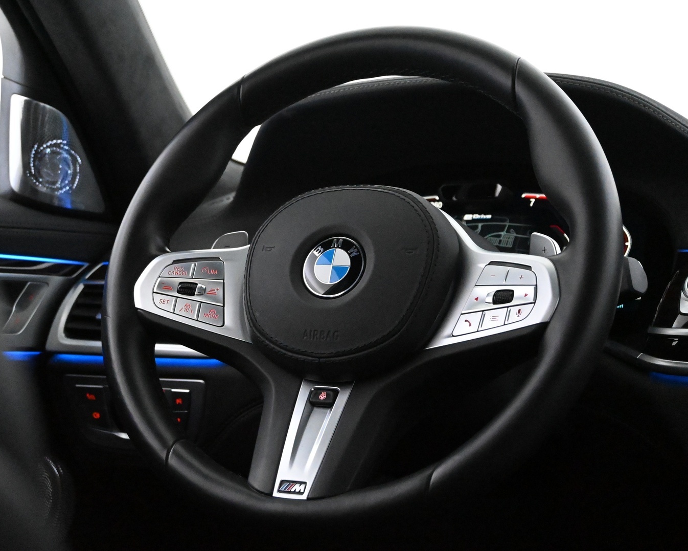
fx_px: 1242
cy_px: 276
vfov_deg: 25.0
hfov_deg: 31.0
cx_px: 345
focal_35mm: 61
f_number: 5.3
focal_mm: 36
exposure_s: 1/60
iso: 12800
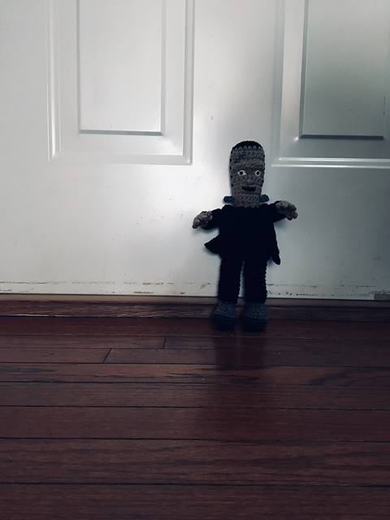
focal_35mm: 29
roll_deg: -0.9
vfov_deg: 61.7
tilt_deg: -5.9
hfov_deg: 48.2
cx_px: 195
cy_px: 260
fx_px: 436
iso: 125
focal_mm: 4.15
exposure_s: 1/30
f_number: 2.2
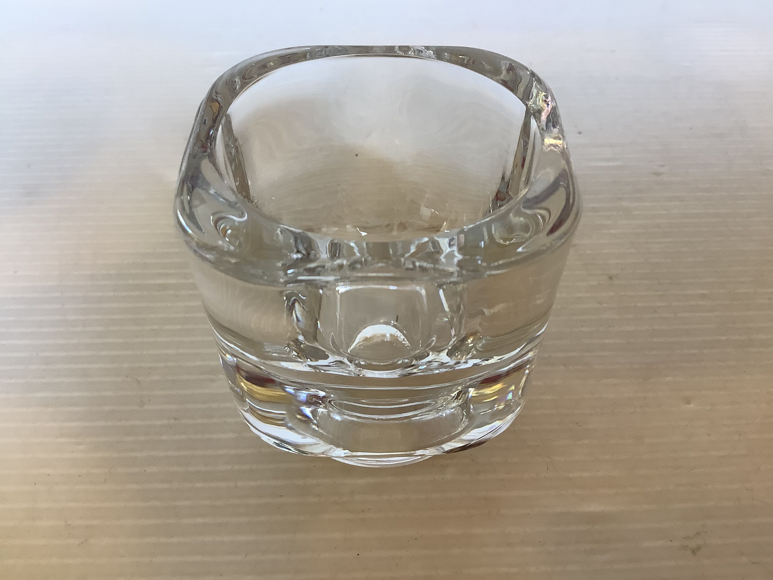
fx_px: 692
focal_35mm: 31
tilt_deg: -46.2
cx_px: 386
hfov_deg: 58.4
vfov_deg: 45.4
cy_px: 290
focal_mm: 3.3
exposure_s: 1/50
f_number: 2.4
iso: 125
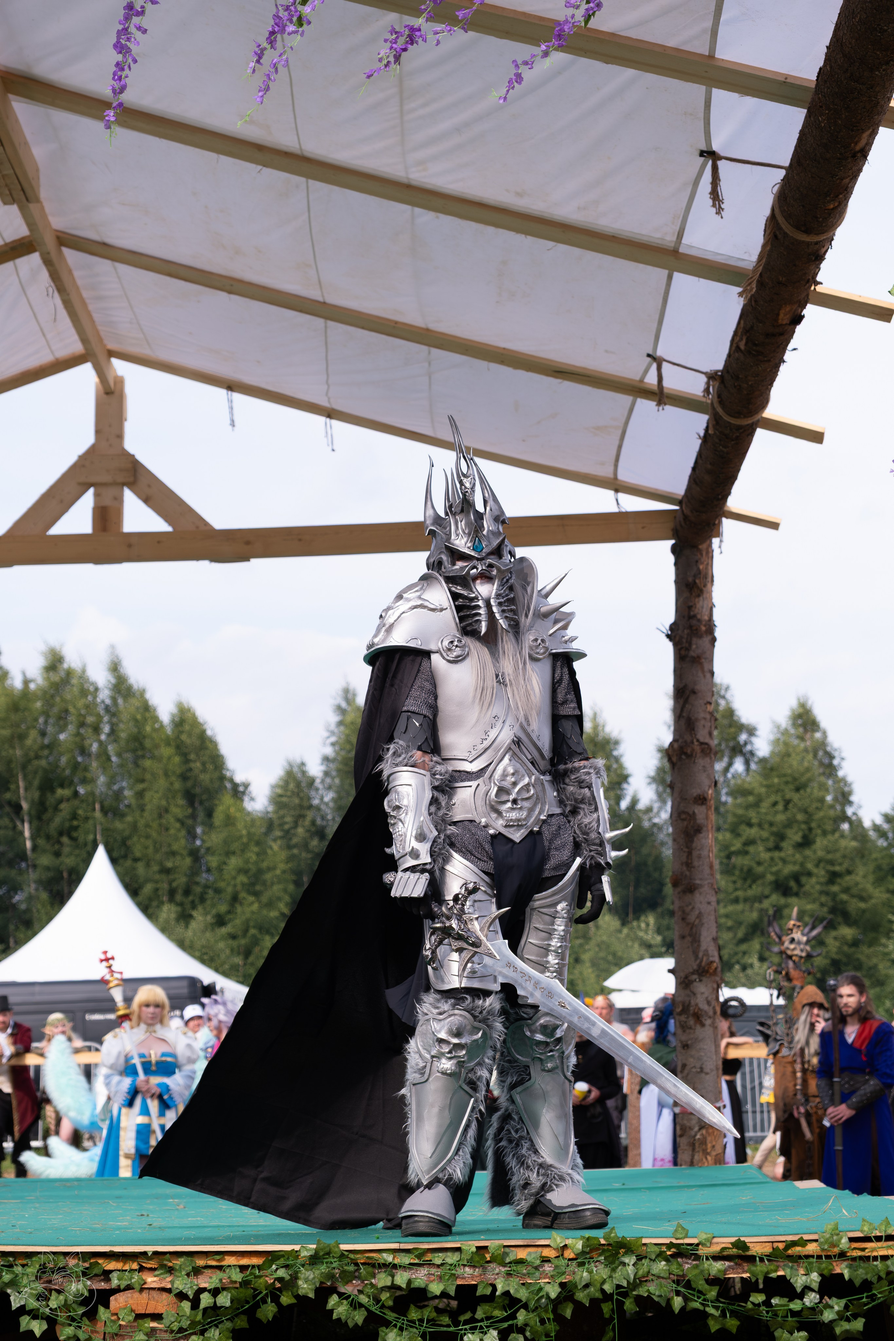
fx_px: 2235
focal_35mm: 60
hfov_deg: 22.6
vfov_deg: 33.4
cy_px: 670
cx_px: 447
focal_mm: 40.1
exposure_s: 1/1000
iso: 200
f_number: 3.6
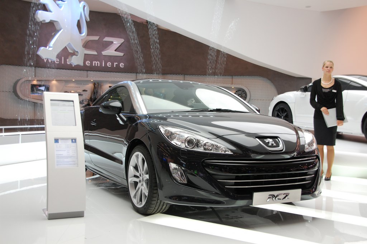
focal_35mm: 45
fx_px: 458
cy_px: 122
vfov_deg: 29.8
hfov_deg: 43.6
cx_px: 184
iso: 400
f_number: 5
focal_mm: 30
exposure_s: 1/100
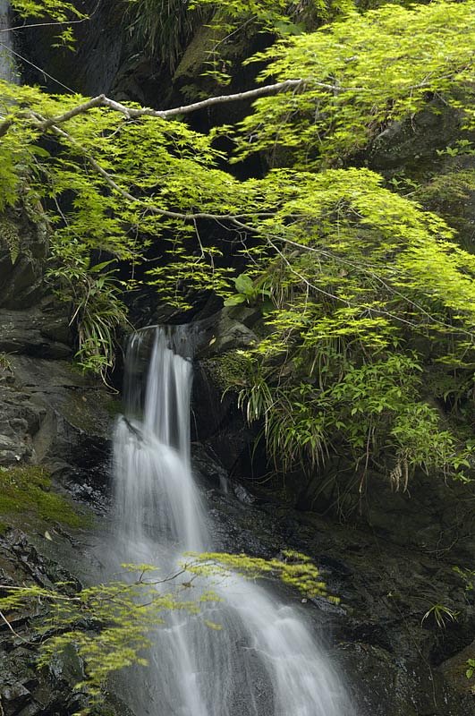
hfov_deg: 3.0
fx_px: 8933
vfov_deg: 4.6
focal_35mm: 450
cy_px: 358
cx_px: 238
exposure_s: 1/2.5
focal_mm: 300
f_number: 10
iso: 100
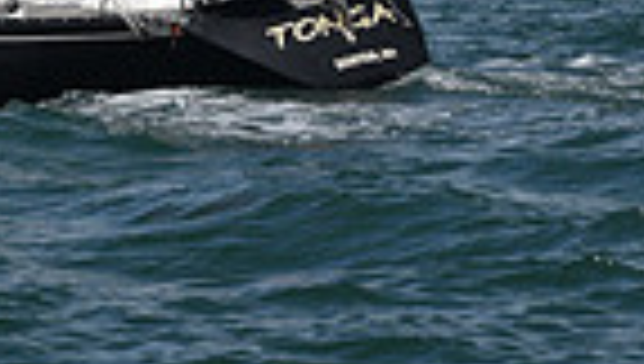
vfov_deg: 3.9
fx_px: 5080
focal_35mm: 297
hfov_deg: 7.2
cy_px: -858
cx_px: -200
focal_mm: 70
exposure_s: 1/800
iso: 320
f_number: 8
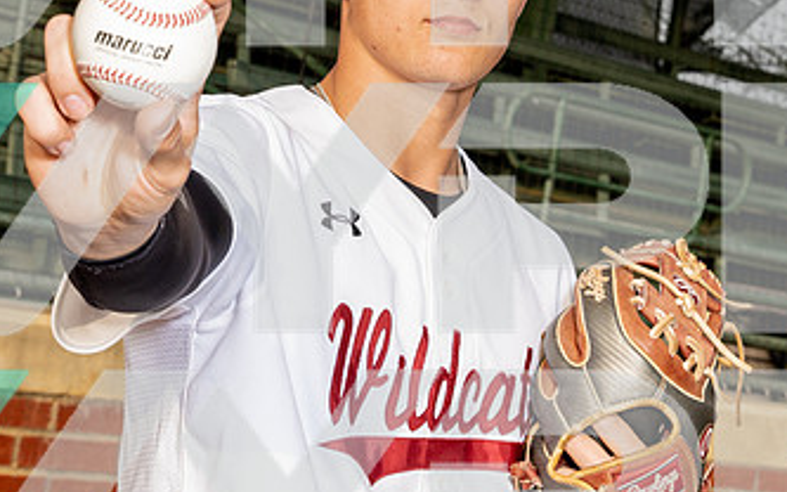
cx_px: 392
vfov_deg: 11.9
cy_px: 209
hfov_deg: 18.9
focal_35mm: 110
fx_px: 2359
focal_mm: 62
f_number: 11
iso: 250
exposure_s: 1/250
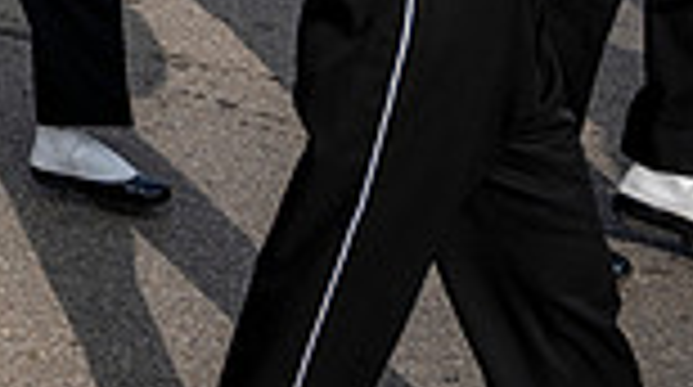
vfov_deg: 11.5
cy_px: -376
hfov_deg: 19.2
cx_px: -396
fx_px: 1743
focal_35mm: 95
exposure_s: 1/1600
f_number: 4
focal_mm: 24
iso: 125
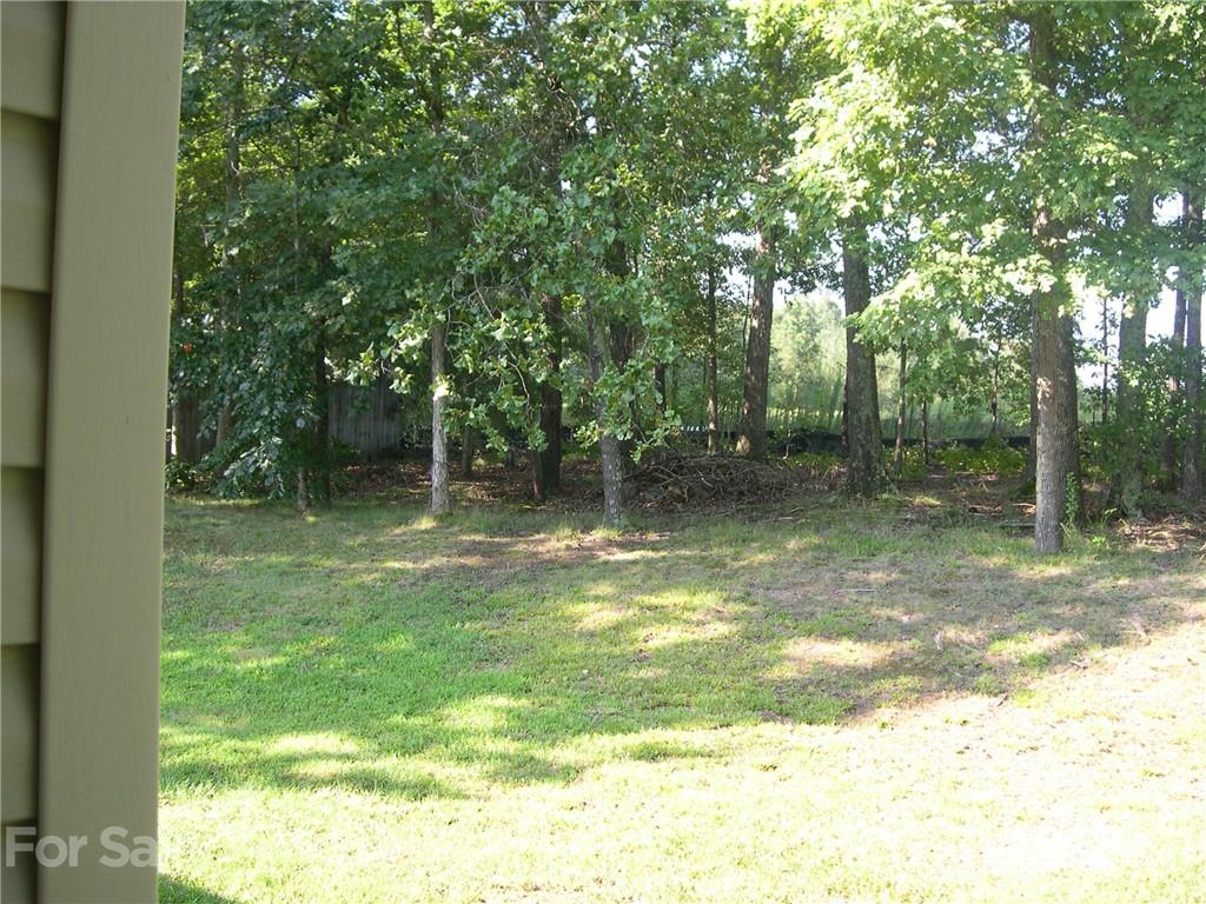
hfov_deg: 49.0
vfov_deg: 37.7
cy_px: 452
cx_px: 603
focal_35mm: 38
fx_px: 1324
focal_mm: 8
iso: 100
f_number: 2.8
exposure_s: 1/106
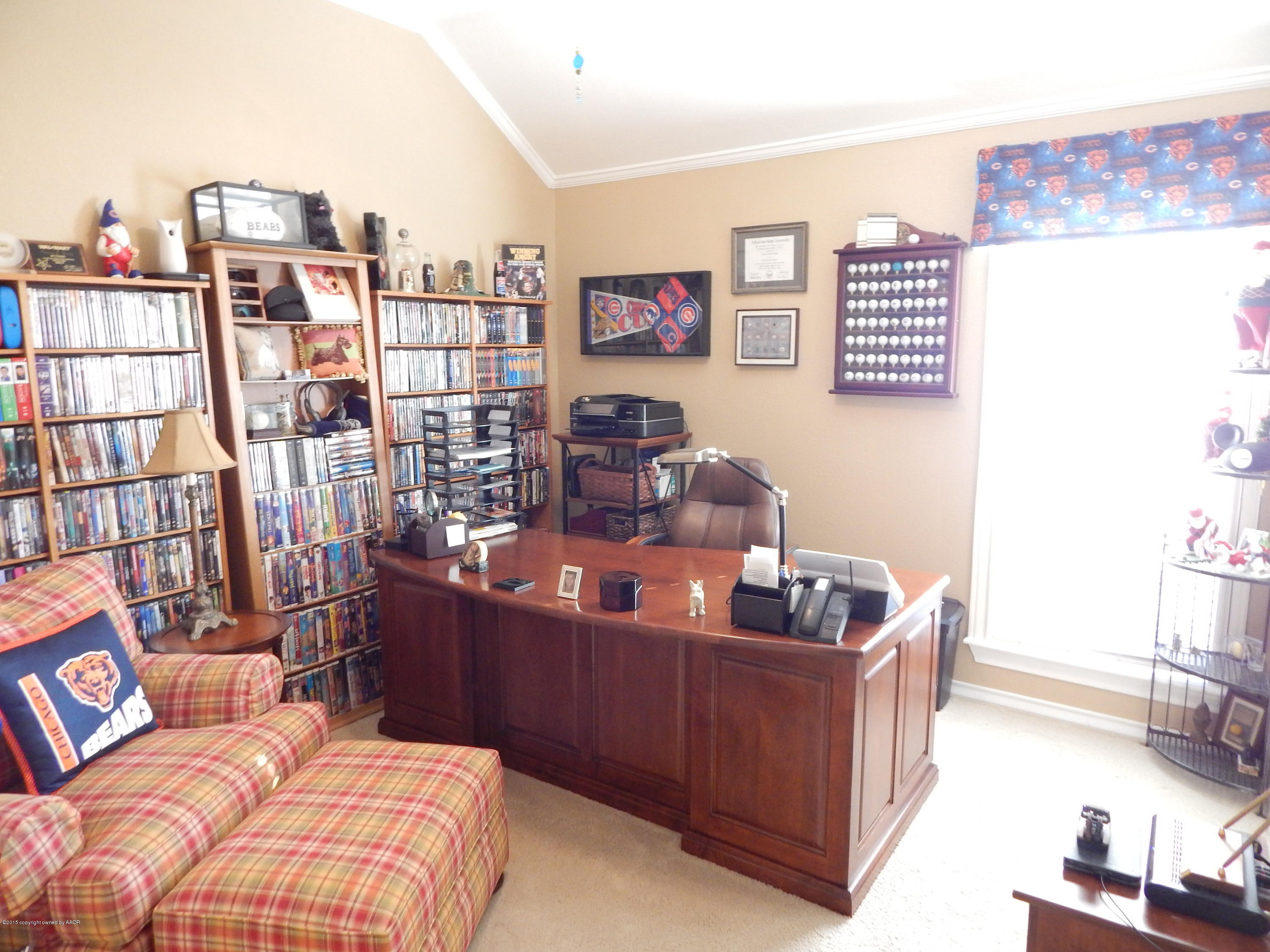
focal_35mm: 22
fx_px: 807
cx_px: 635
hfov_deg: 76.4
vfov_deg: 61.1
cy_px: 476
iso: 400
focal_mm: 4
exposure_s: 1/25
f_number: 3
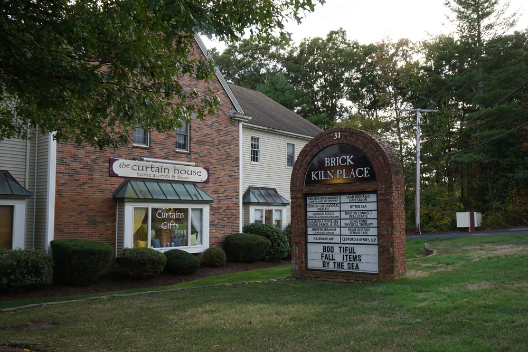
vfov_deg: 38.4
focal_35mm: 34
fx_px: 506
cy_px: 176
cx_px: 264
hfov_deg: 55.1
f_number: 5
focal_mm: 23
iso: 100
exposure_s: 1/100
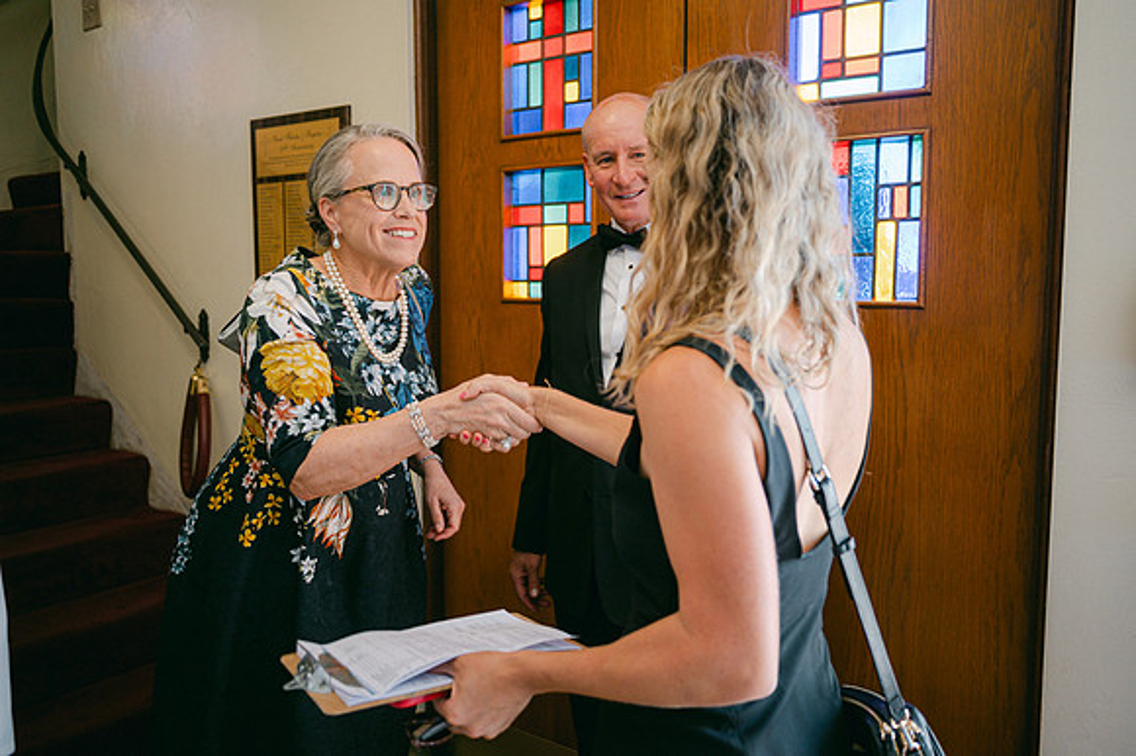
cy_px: 372
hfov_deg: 63.8
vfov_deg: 45.0
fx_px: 912
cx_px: 577
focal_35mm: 29
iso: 400
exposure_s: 1/125
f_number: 2.8
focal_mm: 28
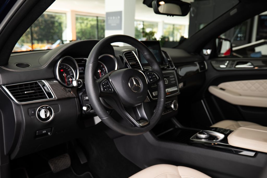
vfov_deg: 43.9
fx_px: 221
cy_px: 86
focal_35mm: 30
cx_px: 128
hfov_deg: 62.4
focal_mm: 27
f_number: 4
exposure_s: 1/80
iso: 160
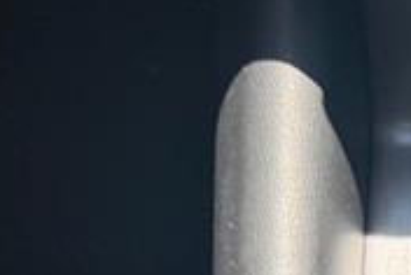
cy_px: 739
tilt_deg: -74.5
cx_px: 911
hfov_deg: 12.0
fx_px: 1658
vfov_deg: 8.4
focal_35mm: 145
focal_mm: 6.76
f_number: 1.78
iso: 100
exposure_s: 1/598
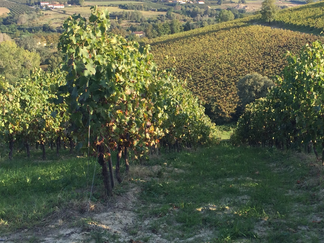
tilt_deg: -13.0
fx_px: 524
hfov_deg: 33.9
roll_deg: -0.1
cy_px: 101
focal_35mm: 56
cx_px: 228
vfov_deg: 26.1
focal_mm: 4.15
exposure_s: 1/533
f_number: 2.2
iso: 32
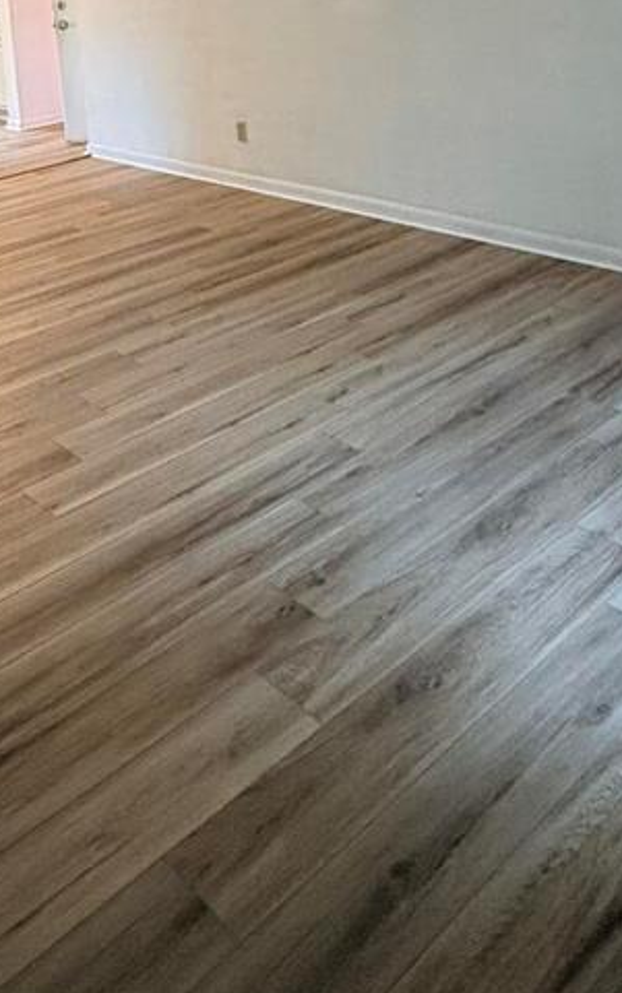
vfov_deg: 45.9
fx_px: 1003
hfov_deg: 33.8
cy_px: 41
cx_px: 155
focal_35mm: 37
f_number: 2.2
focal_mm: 2.22
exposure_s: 1/60
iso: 500
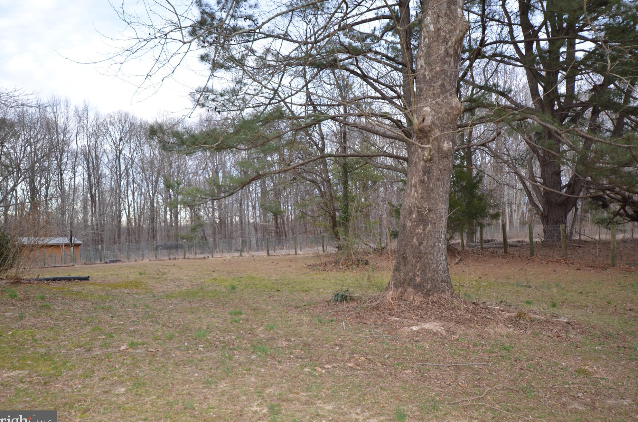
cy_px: 216
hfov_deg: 60.4
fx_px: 548
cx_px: 316
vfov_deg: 42.1
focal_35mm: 31
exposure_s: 1/125
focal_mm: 20
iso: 400
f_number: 4.5
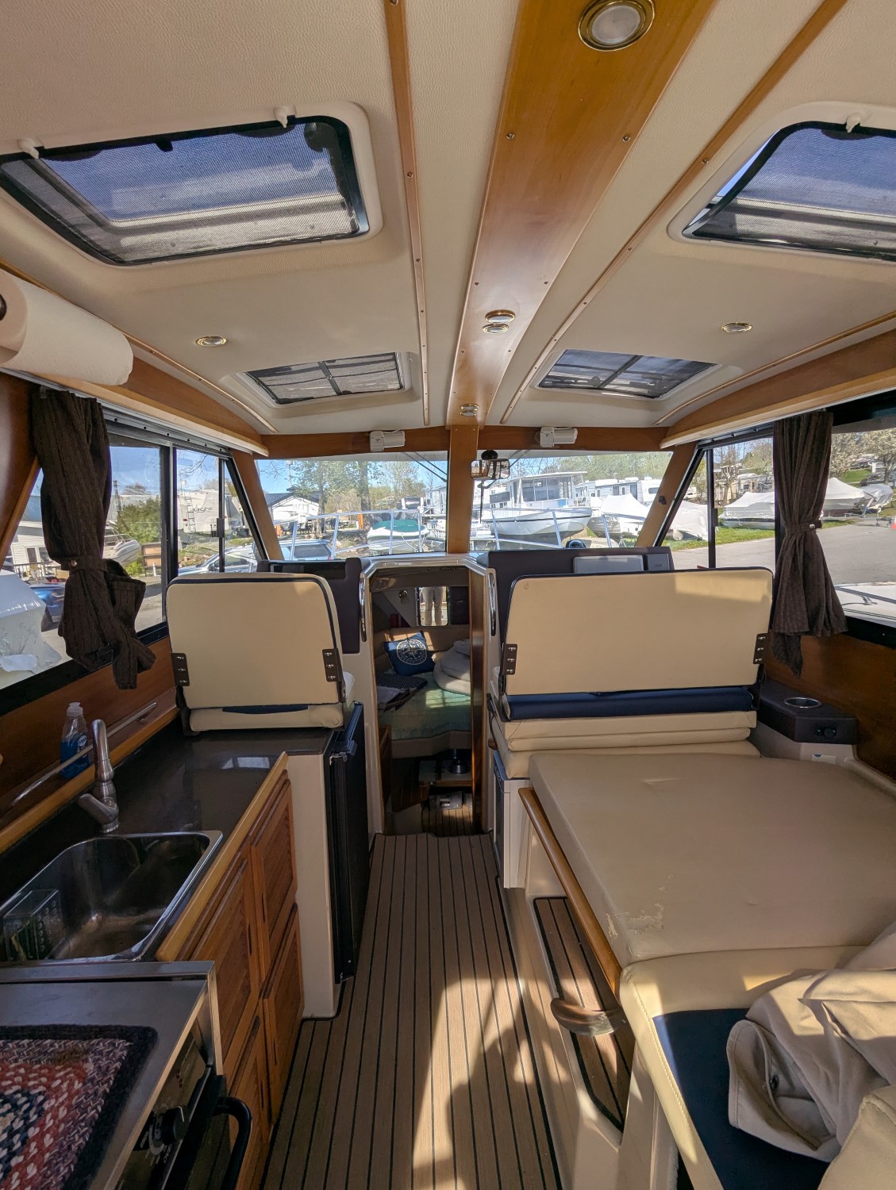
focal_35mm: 16
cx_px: 448
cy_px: 595
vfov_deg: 94.4
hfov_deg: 78.2
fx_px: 551
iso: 45
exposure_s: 1/699
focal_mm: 2.35
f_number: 2.2
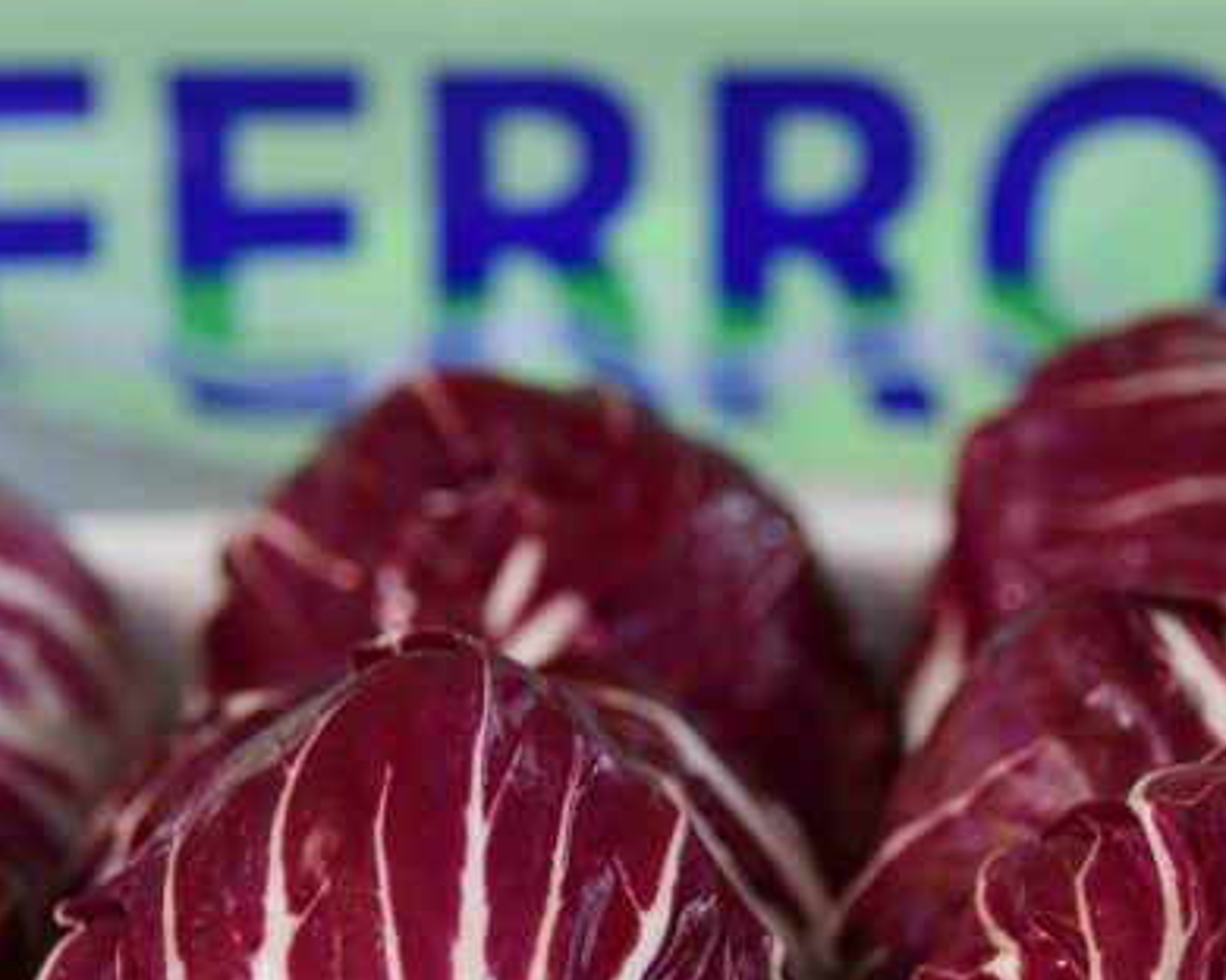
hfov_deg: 5.5
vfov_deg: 4.4
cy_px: 611
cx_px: 698
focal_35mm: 351
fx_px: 12736
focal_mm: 190
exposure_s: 1/125
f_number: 5.6
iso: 400
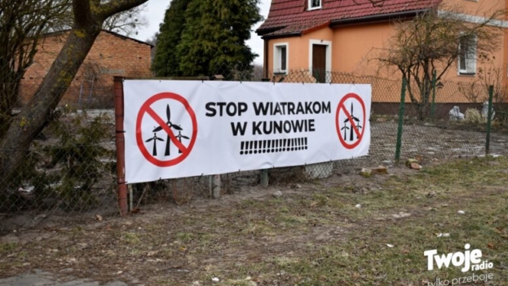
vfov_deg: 27.4
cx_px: 251
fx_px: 587
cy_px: 134
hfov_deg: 46.8
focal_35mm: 44
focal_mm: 27
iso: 400
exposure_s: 1/1250
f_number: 4.5
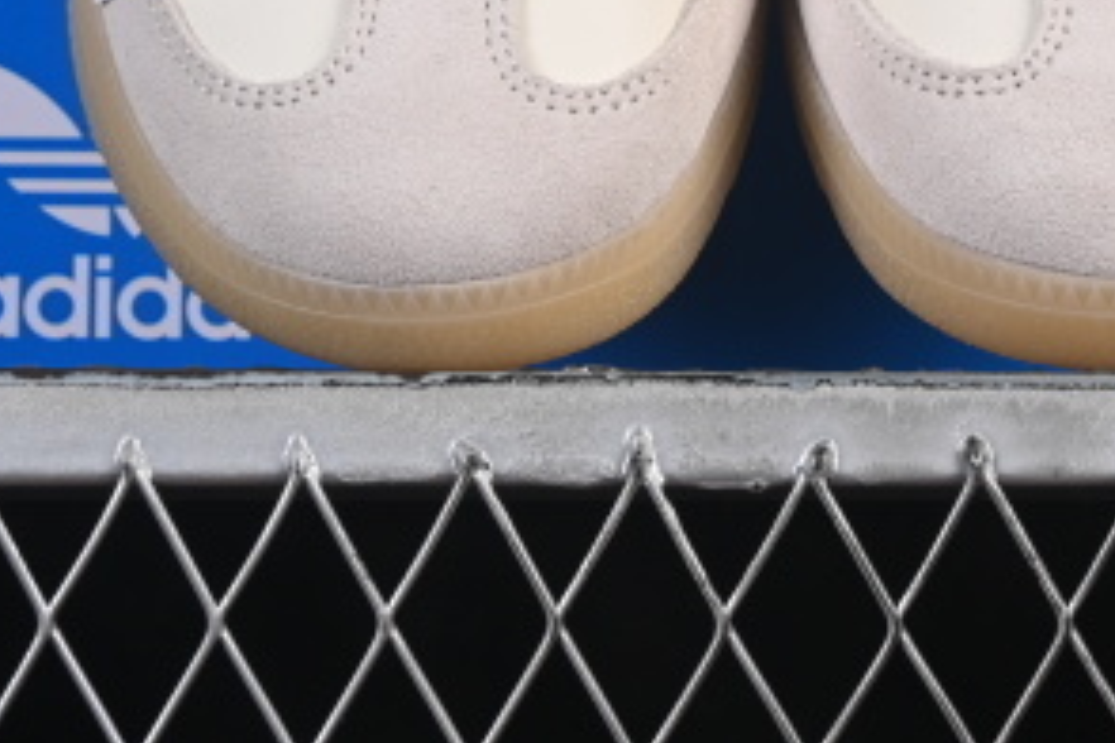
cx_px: 793
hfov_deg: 10.1
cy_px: -256
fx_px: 6318
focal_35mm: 204
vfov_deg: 6.7
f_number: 8
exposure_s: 1/80
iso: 160
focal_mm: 50
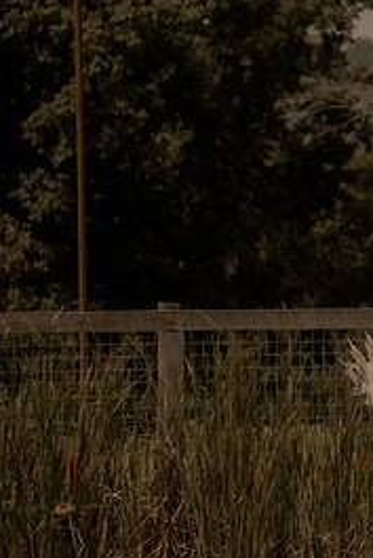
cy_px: 312
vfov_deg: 5.8
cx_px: 464
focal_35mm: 355
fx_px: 5510
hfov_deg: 3.9
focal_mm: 155
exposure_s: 1/1600
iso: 125
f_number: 2.8
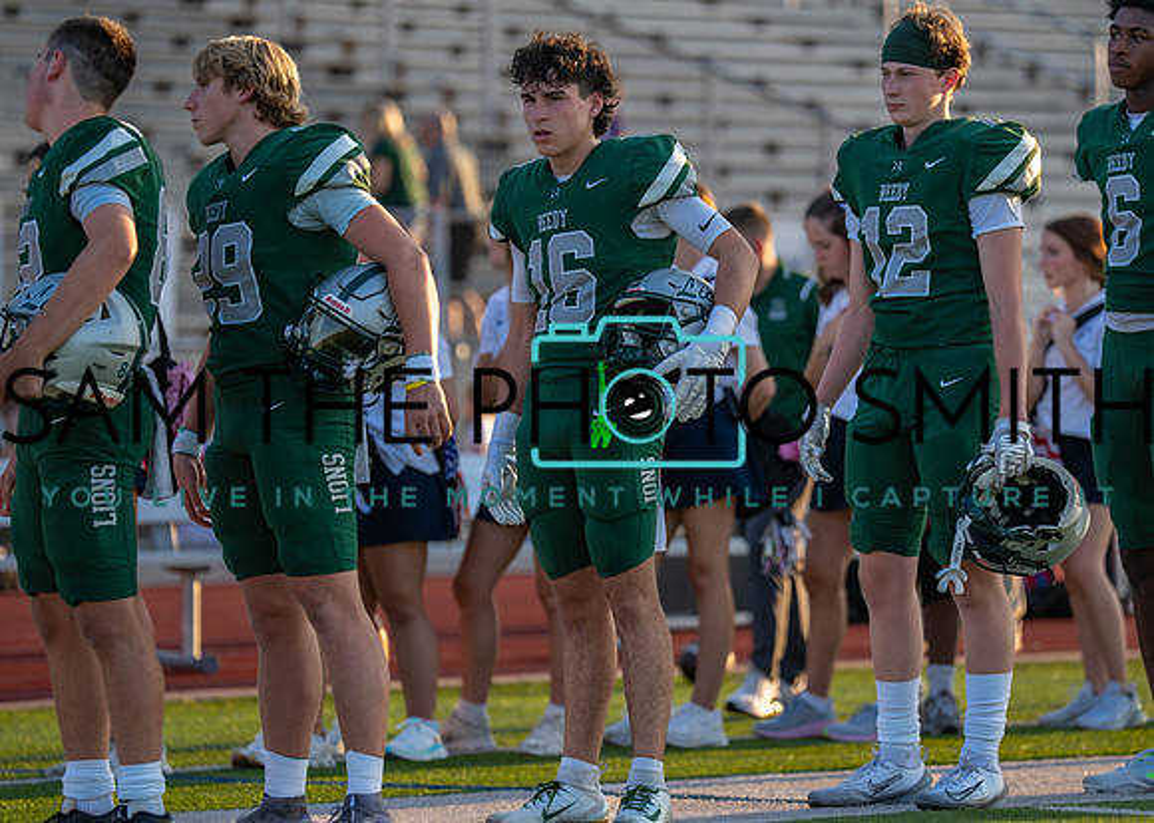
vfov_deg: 7.7
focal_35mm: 186
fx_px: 6109
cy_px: 378
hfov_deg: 10.8
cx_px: 640
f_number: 2.8
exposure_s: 1/500
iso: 125
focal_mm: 157
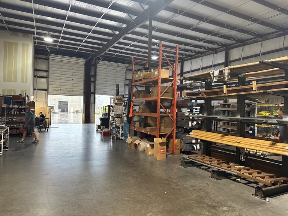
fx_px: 200
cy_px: 108
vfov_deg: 56.8
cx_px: 144
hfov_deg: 71.6
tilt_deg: -0.2
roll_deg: -1.4
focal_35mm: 24
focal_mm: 6.86
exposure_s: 1/60
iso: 500
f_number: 1.78
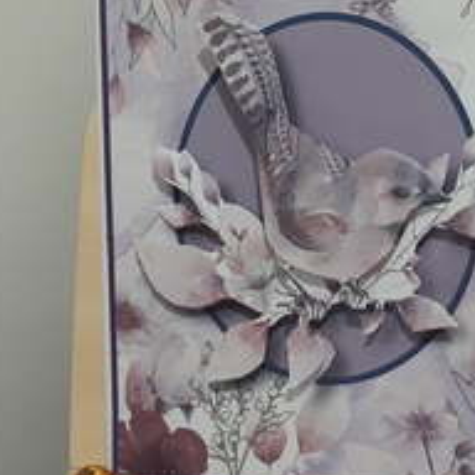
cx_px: 421
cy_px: 234
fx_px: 869
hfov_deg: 29.4
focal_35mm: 56
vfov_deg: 30.6
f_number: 1.9
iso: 200
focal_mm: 3.6
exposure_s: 1/50
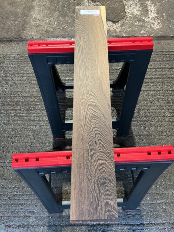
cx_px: 87
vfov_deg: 61.6
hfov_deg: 48.2
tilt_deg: -67.6
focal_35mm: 29
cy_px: 116
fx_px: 194
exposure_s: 1/33
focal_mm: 3
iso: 200
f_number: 1.8
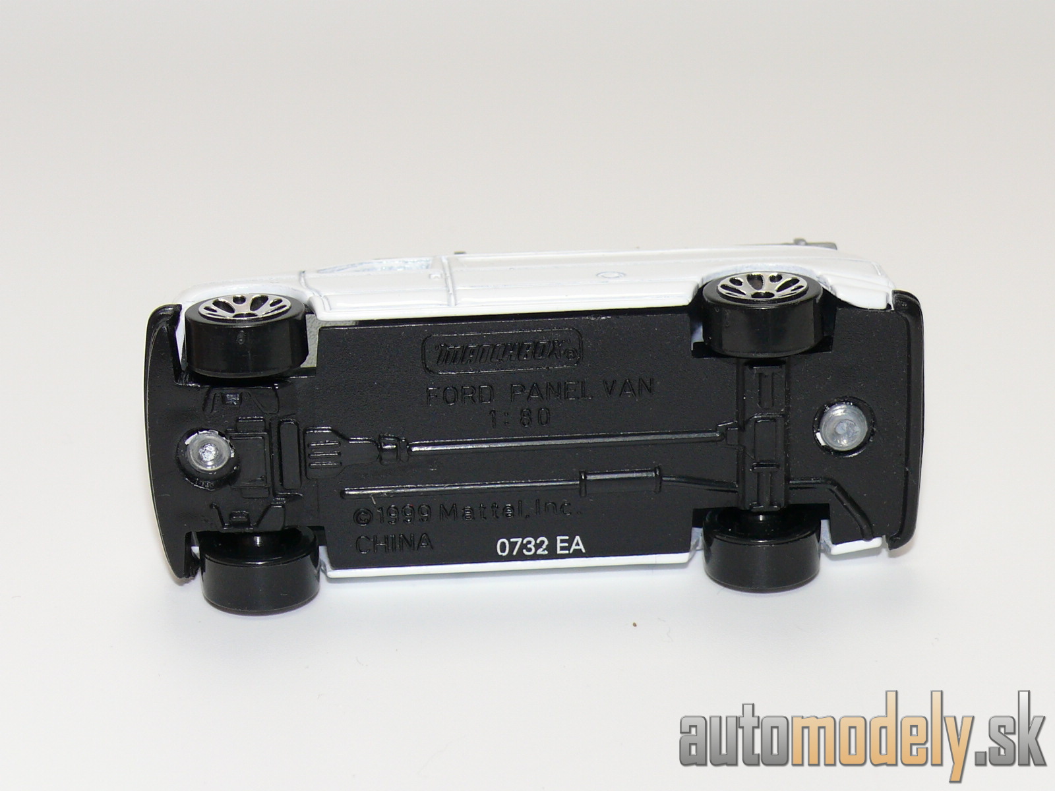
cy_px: 396
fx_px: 2956
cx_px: 528
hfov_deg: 20.2
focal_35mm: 97
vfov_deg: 15.2
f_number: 4
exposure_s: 1/30
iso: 100
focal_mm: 13.1
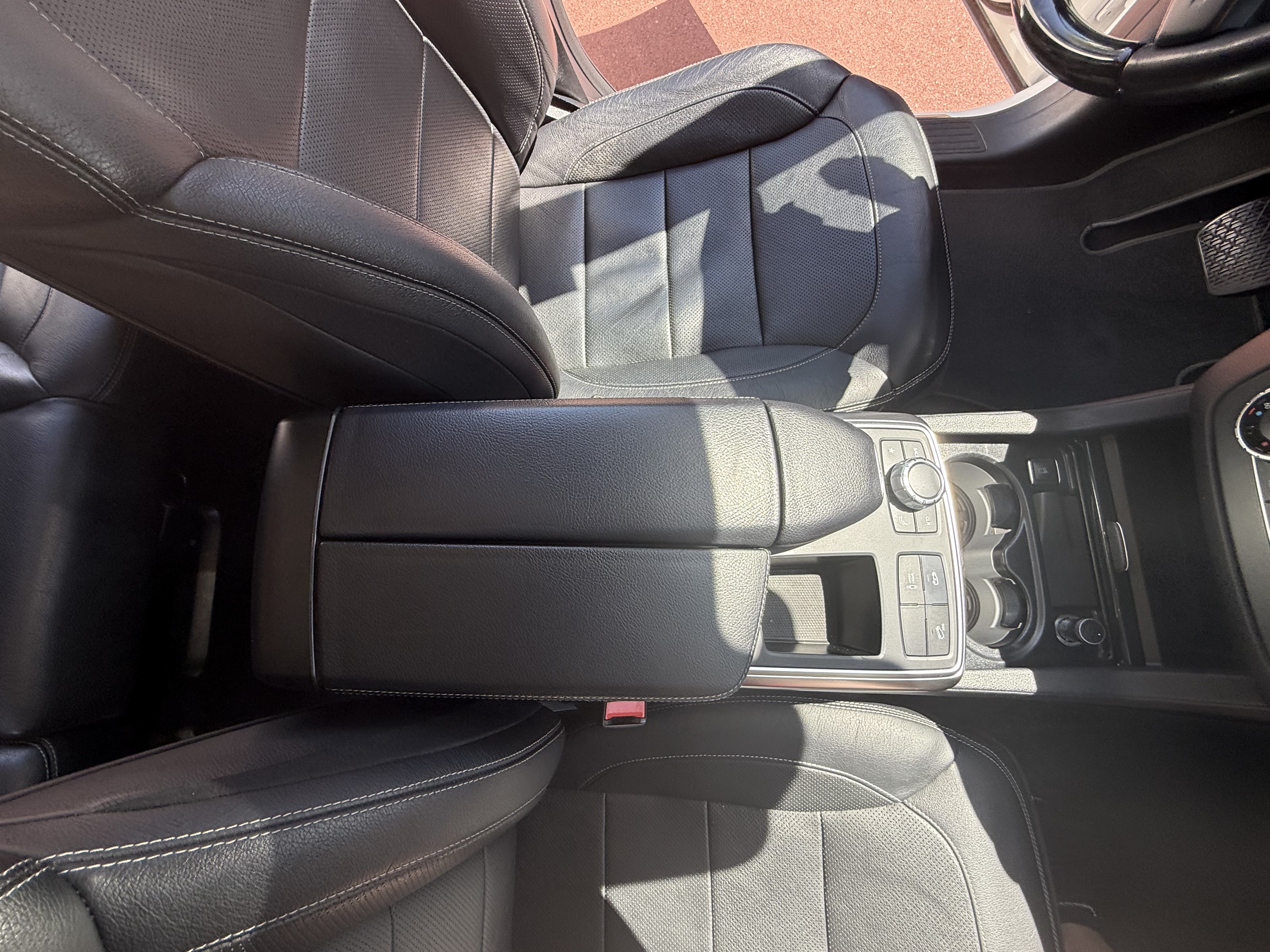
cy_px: 491
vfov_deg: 81.7
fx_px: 550
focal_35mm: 15
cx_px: 593
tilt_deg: -76.5
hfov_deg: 98.0
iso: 64
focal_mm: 2.22
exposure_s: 1/258
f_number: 2.2
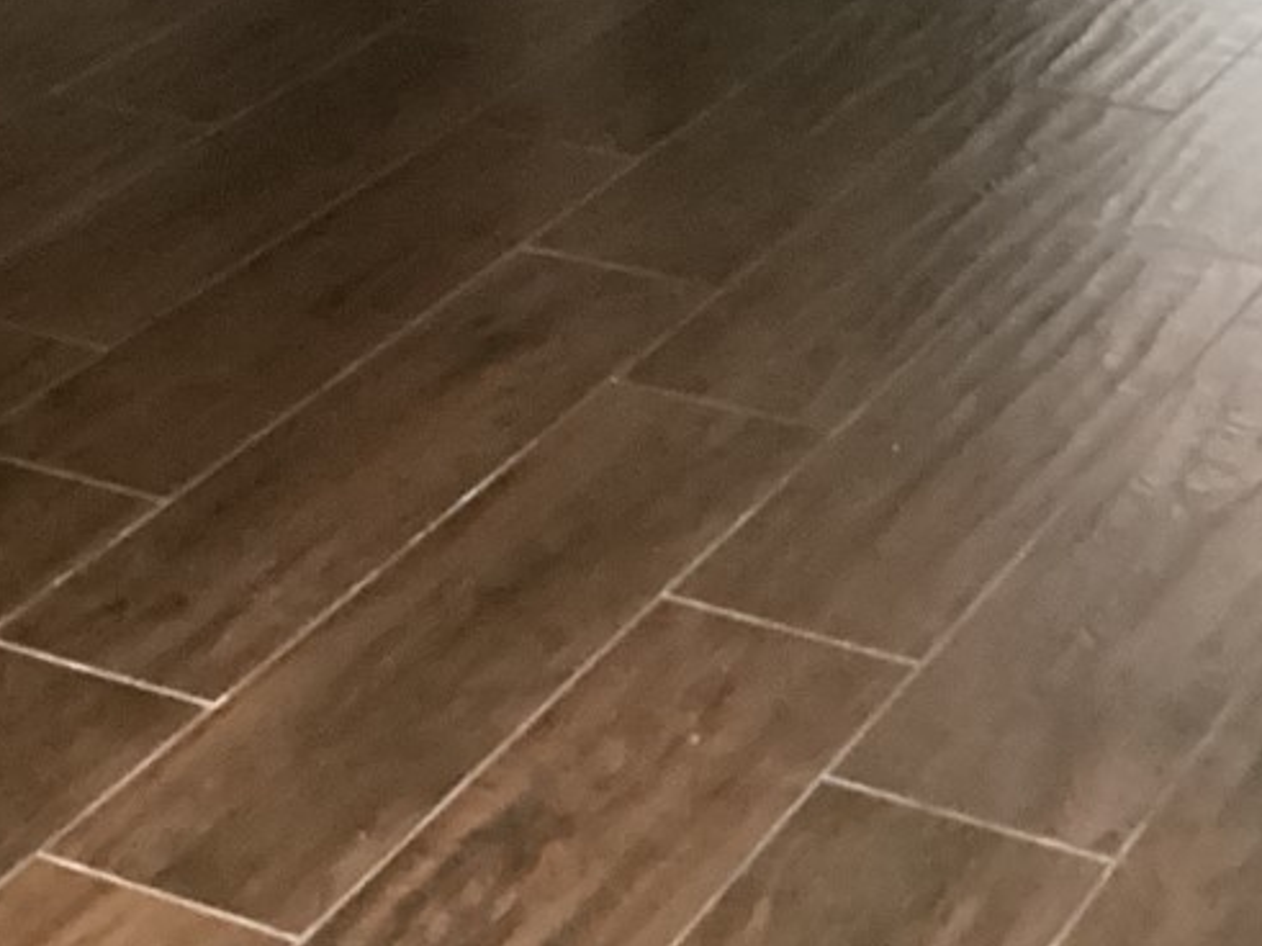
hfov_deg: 19.4
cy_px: -303
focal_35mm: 101
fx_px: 3681
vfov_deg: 14.0
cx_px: 398
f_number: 2.4
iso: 640
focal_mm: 3.3
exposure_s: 1/30
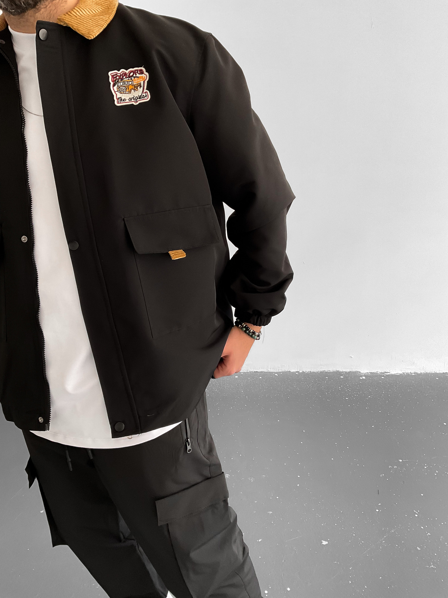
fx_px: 500
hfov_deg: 48.2
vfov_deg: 61.7
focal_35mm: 29
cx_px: 224
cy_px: 299
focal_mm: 3
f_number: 1.8
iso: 64
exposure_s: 1/120
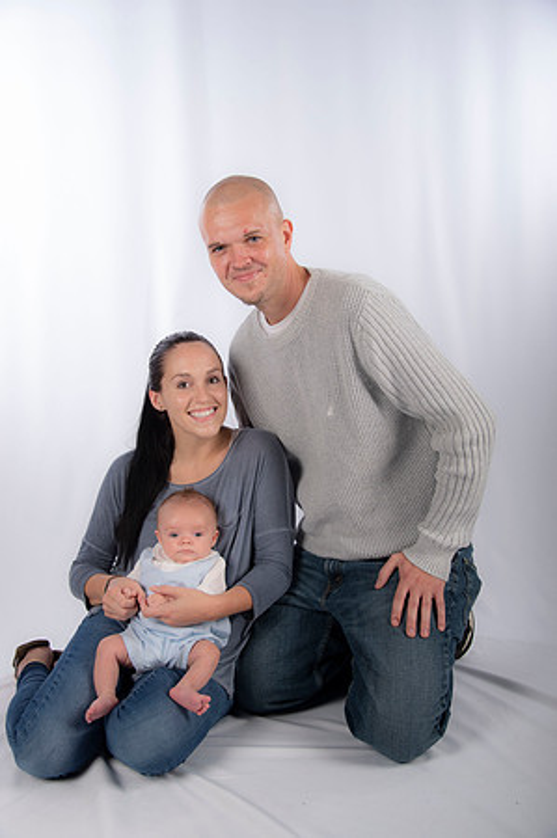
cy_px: 419
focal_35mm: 38
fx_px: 884
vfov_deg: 50.7
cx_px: 278
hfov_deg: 35.0
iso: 100
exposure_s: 1/200
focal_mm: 38
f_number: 5.6
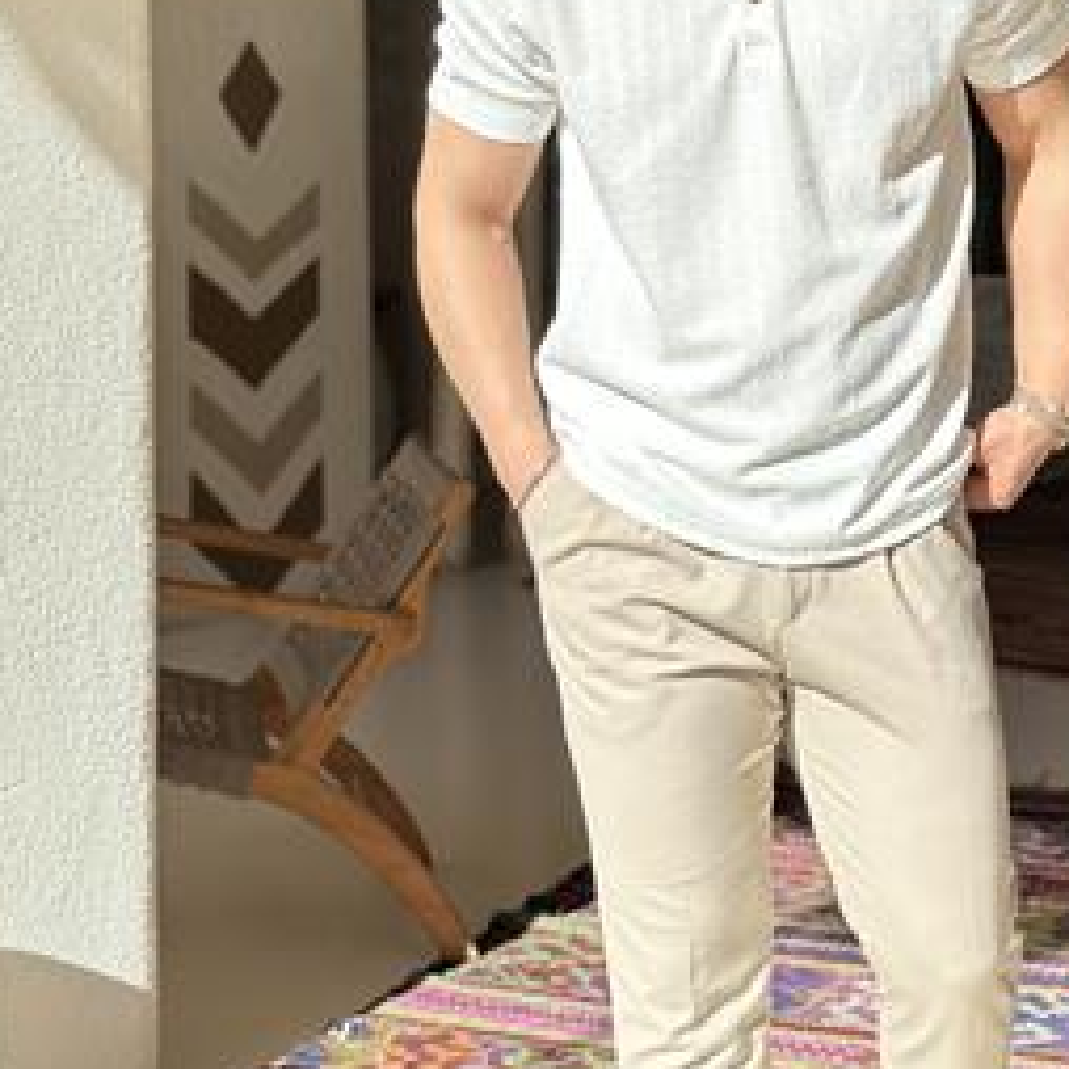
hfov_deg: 19.4
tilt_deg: -1.4
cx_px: 758
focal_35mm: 89
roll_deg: -0.2
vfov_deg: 19.2
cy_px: 120
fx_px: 3110
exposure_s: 1/2597
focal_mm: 6.86
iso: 80
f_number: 1.78
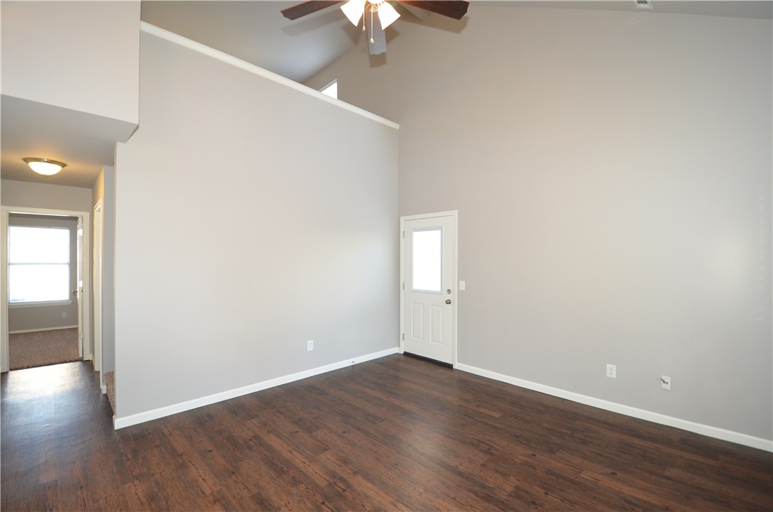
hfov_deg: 100.5
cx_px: 386
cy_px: 256
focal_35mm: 15
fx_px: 321
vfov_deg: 77.1
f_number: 4
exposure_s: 1/60
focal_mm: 10
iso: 640
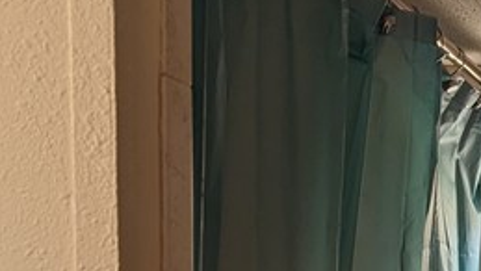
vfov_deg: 10.8
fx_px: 1314
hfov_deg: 19.8
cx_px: 528
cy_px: 523
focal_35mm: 103
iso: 133
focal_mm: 6.81
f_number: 1.85
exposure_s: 1/172
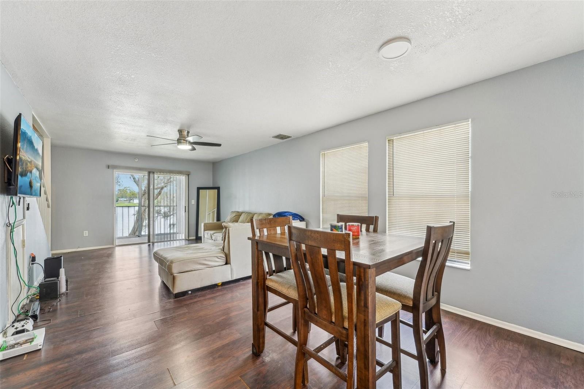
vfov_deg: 81.2
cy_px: 194
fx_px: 227
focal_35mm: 14
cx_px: 292
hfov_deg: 104.3
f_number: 8
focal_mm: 14
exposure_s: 1/8
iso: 200
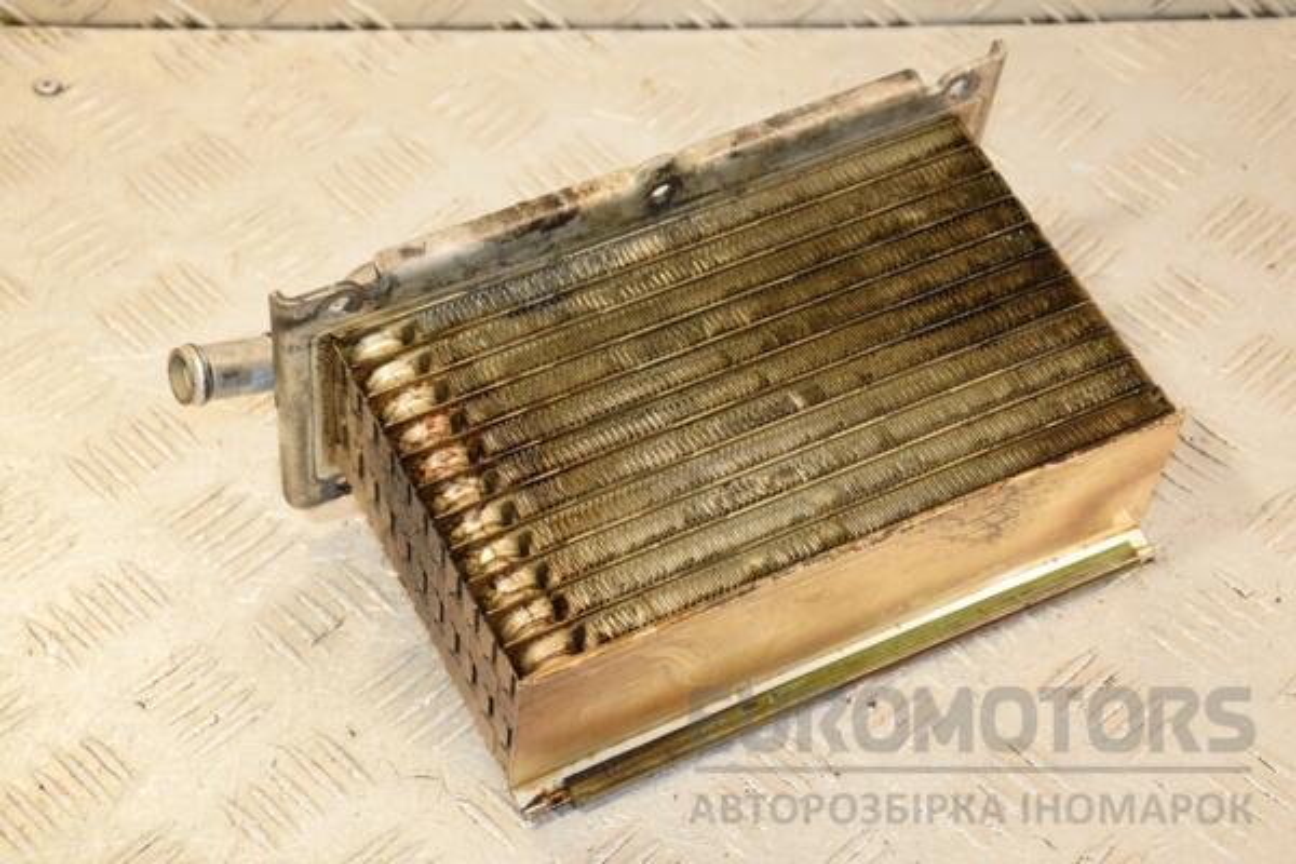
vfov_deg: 18.2
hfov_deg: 27.0
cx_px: 648
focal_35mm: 75
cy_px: 432
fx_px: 2700
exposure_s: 1/200
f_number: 6.3
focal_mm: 50
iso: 800
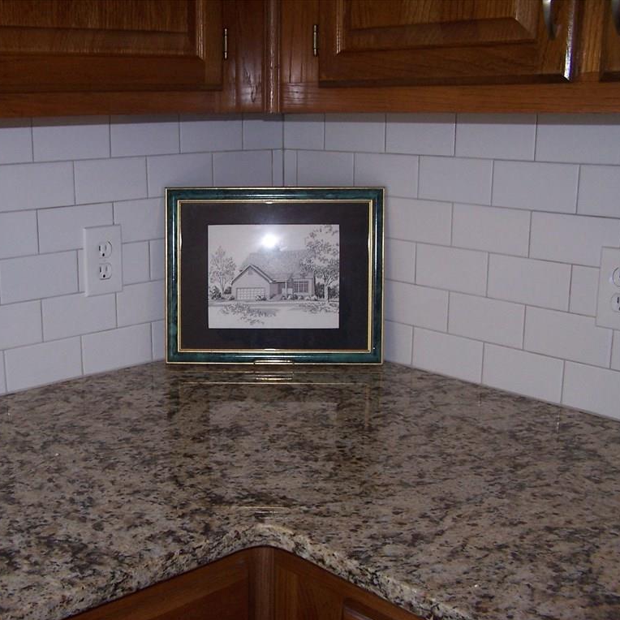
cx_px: 209
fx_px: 912
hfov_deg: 37.2
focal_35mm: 45
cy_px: 310
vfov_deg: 37.6
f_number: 2.8
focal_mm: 6.3
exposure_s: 1/60
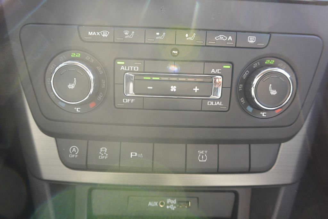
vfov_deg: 47.9
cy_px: 110
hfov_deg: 67.4
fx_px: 246
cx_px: 164
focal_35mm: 27
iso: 400
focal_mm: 10
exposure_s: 1/125
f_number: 3.5
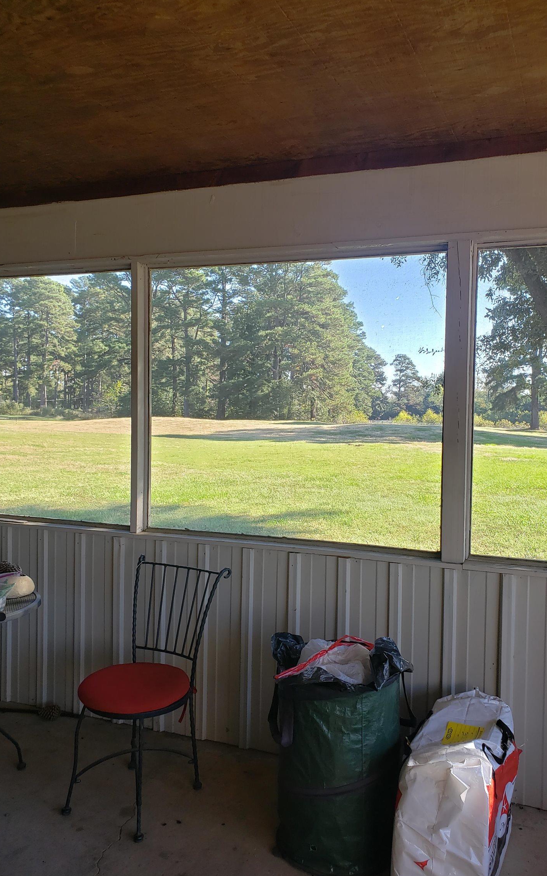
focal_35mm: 28
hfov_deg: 44.4
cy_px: 440
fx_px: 668
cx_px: 310
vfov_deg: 66.5
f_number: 2.4
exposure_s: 1/106
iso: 50
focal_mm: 4.3
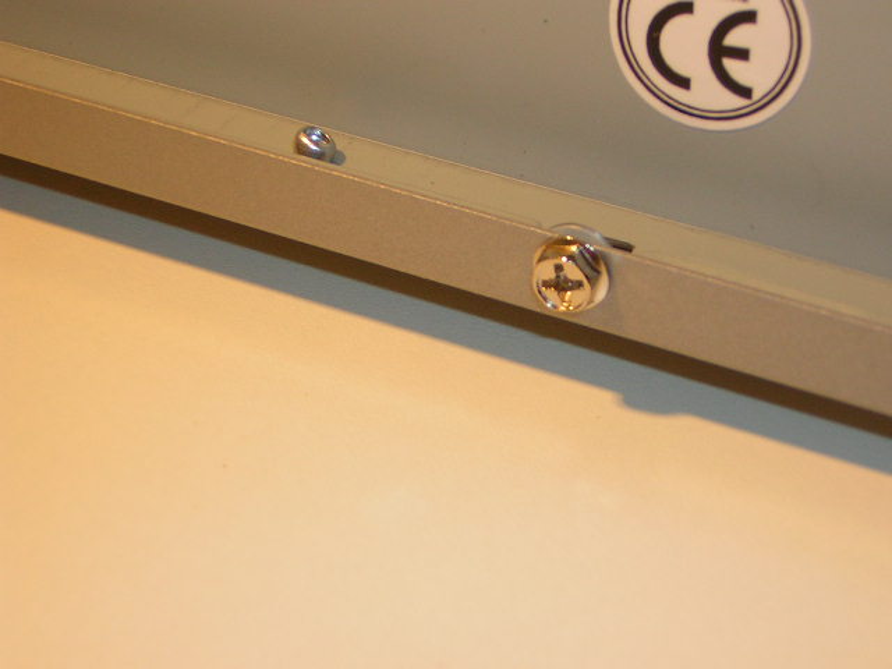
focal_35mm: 81
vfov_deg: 18.2
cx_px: 446
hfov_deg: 24.1
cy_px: 334
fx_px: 2087
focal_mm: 10.6
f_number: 4
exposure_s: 1/30
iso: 50
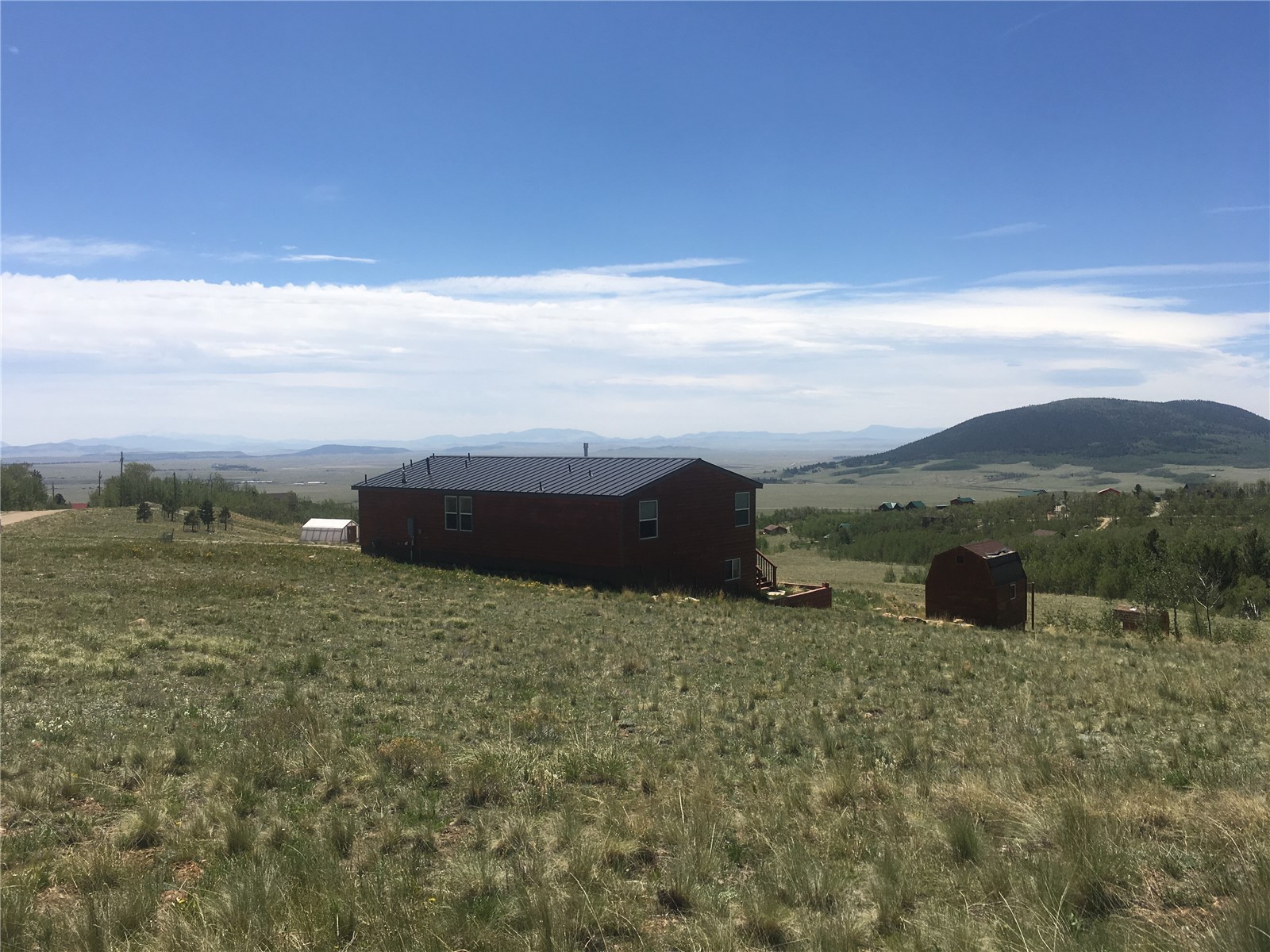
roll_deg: +0.0
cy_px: 476
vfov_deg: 48.2
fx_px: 1064
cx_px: 635
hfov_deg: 61.7
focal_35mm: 29
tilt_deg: -1.7
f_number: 2.2
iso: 25
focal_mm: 4.15
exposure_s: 1/2404
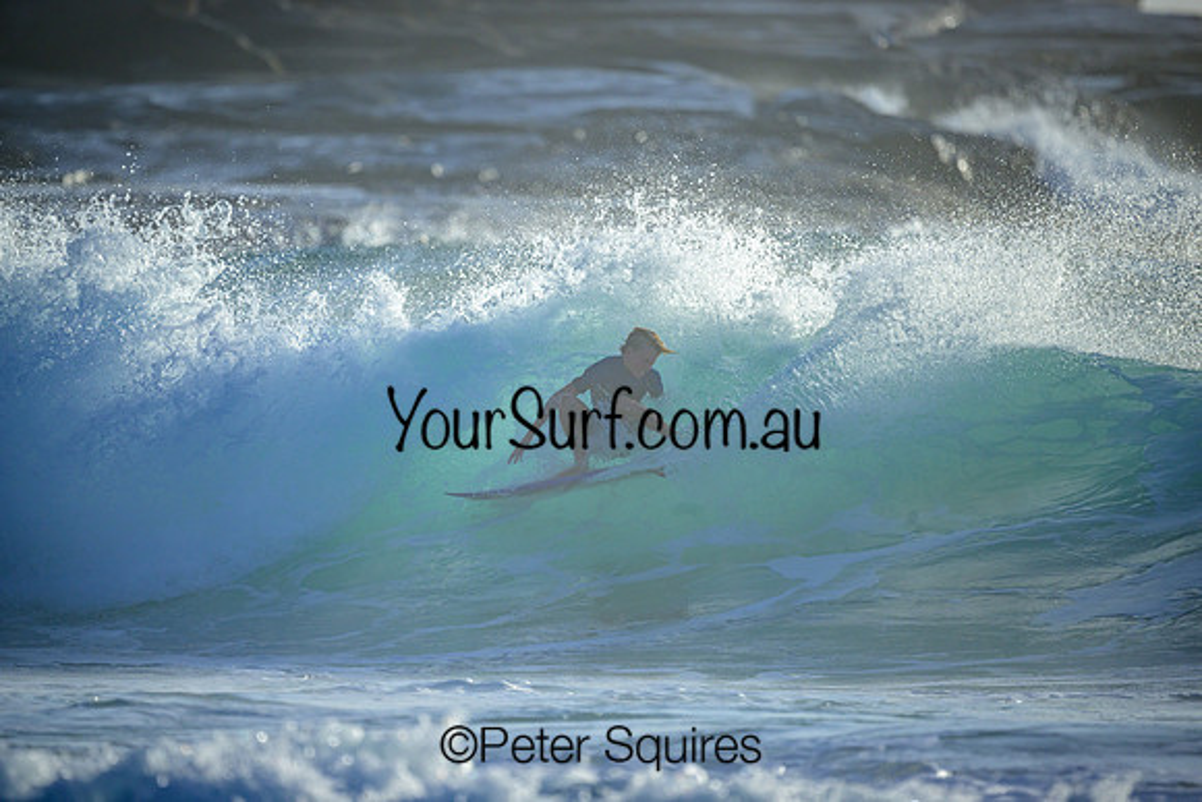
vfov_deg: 1.7
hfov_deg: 2.6
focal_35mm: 800
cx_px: 601
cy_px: 401
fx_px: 26716
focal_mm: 800
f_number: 6.3
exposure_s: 1/2500
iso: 320
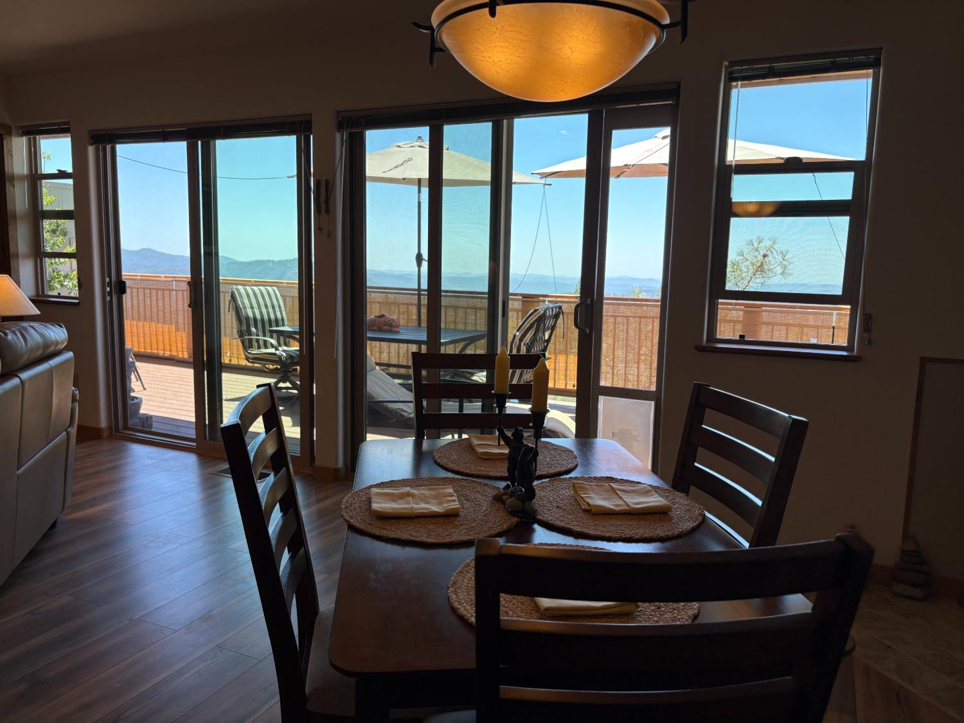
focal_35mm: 26
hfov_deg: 67.3
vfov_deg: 53.1
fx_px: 724
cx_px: 482
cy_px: 362
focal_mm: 5.96
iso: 64
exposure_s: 1/515
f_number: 1.6
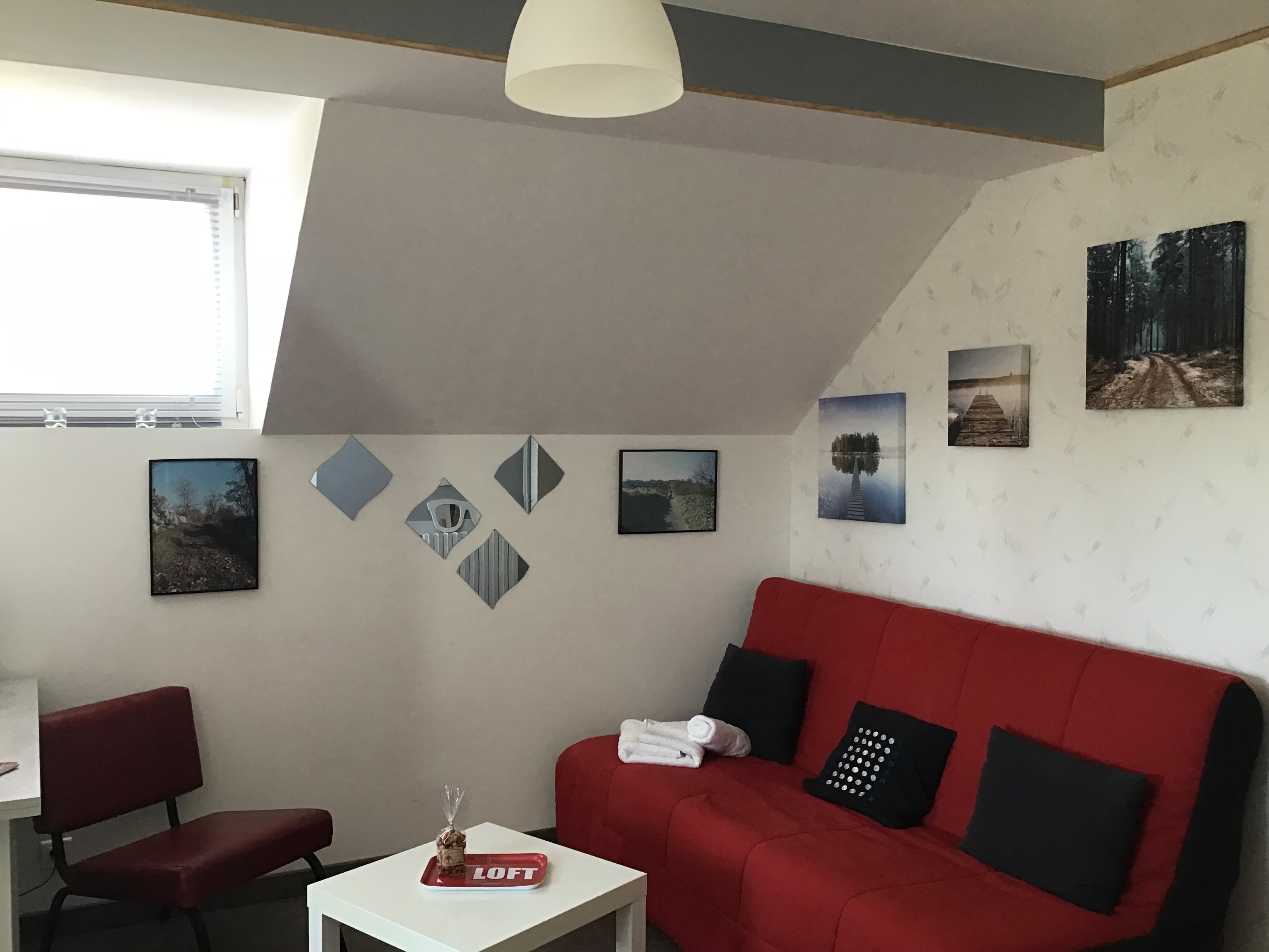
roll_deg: -0.6
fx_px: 1136
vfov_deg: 45.4
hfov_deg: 58.4
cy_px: 476
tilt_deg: -1.4
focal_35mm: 31
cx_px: 634
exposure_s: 1/33
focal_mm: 3.3
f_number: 2.4
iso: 80
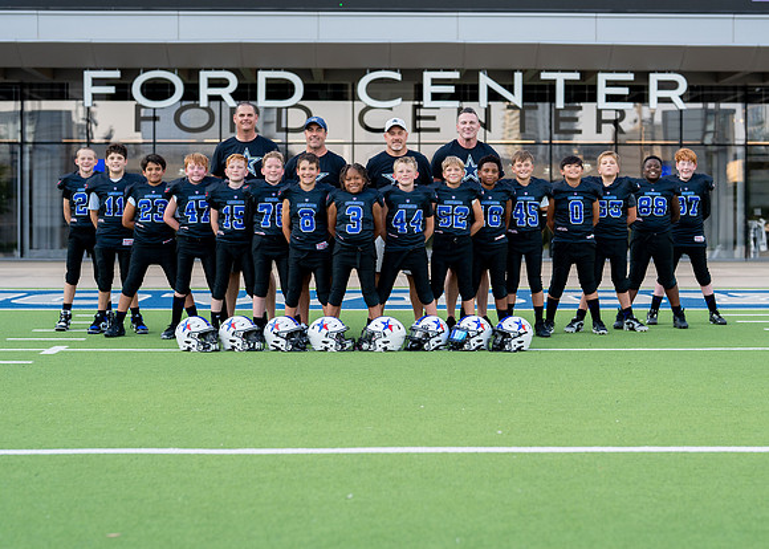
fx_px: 1469
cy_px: 252
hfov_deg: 29.3
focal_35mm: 67
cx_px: 392
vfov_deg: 21.2
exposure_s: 1/800
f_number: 2
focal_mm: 50
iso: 200
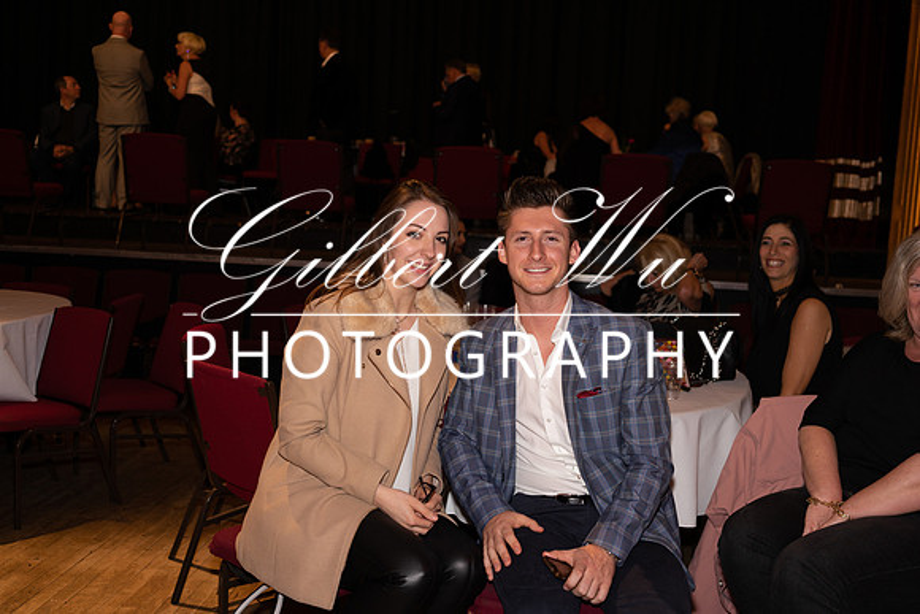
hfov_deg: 54.4
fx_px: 895
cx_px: 460
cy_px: 307
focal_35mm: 35
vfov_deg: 37.9
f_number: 3.2
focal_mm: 35
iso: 200
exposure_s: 1/60
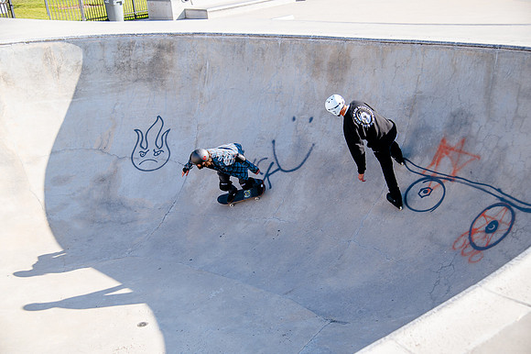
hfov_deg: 39.6
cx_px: 266
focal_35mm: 50
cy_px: 177
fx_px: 737
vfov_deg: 27.0
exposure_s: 1/500
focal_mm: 50
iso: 200
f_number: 5
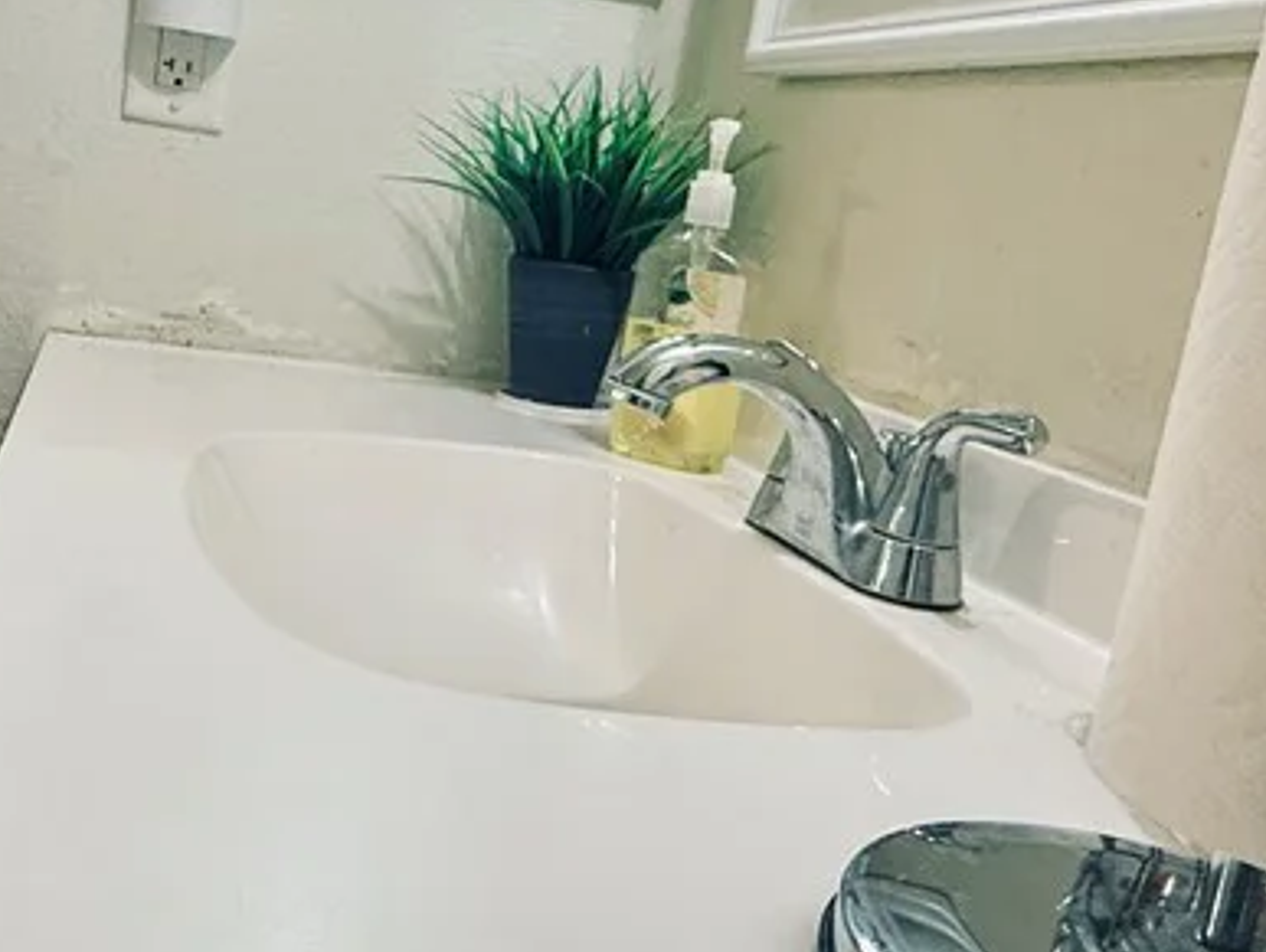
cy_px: 402
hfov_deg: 48.8
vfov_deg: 38.6
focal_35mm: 37
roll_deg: -7.9
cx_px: 370
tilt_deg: -9.1
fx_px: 1354
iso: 200
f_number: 2.2
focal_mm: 2.22
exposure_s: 1/60
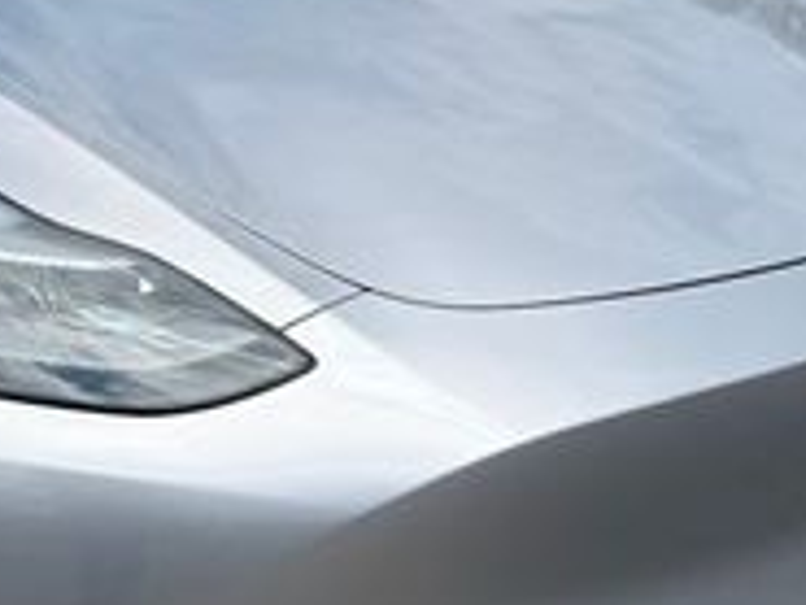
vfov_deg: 17.7
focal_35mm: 83
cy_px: 144
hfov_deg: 22.9
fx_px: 1934
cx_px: 70
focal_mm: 6.76
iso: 80
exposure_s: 1/5714
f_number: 1.78
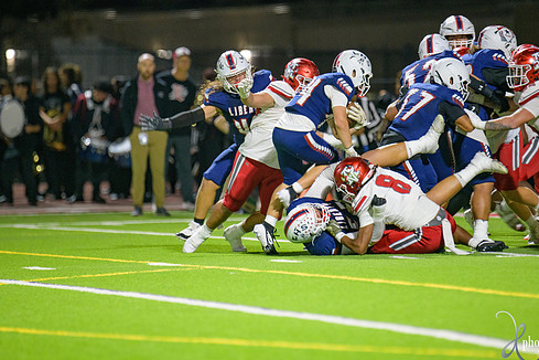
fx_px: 5330
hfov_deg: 5.8
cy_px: 178
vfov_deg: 3.9
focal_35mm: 356
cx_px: 294
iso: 2000
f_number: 2.8
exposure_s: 1/250
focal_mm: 300
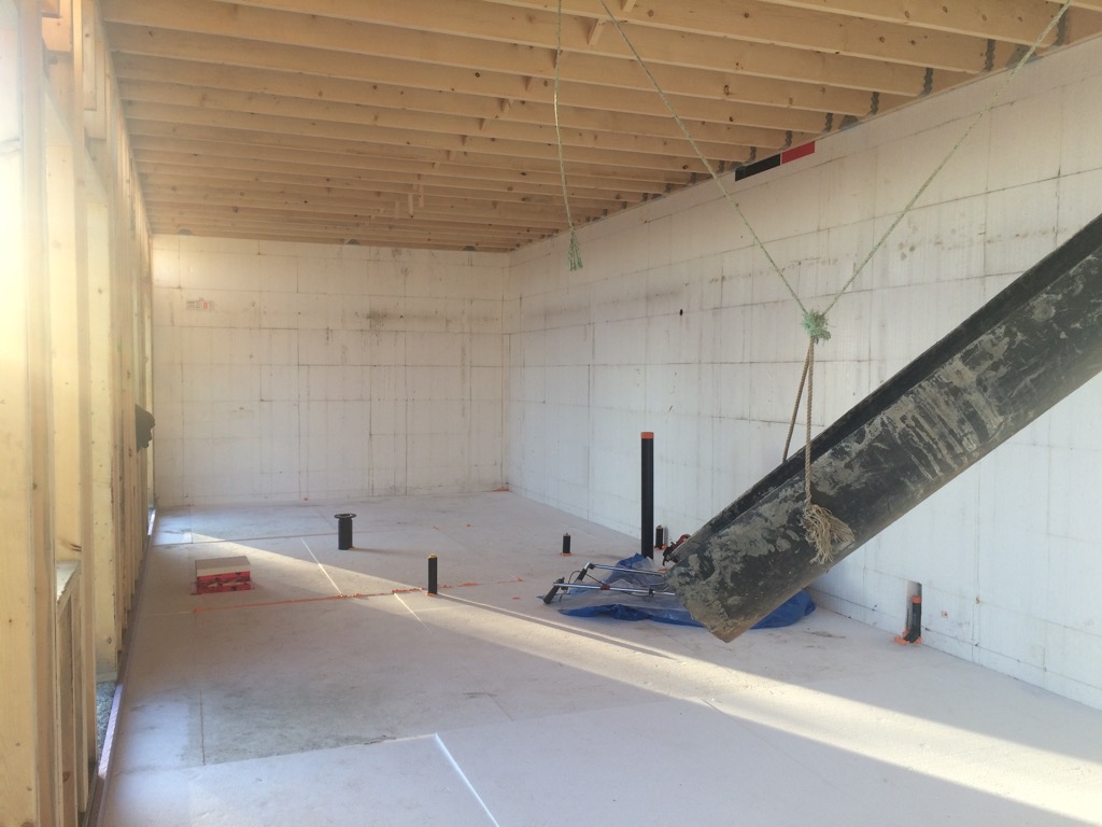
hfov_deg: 61.7
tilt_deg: -2.3
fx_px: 923
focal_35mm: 29
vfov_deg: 48.2
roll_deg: +0.9
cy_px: 414
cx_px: 551
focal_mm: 4.15
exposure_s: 1/123
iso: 32
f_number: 2.2
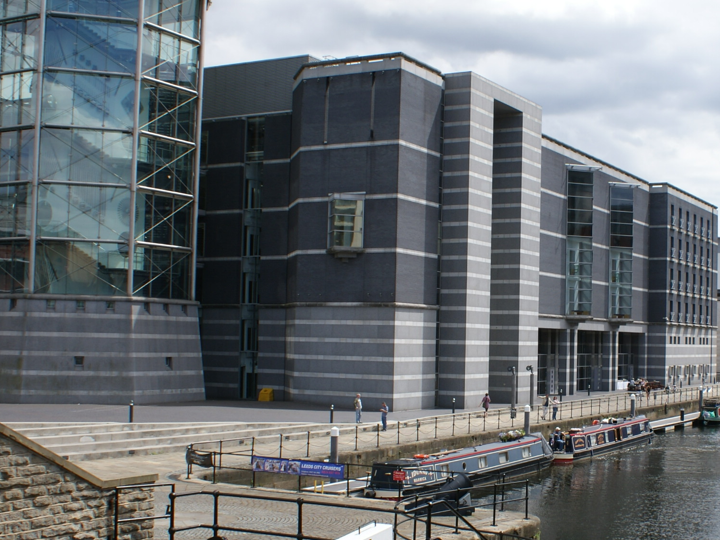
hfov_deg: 37.5
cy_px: 295
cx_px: 510
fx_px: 1040
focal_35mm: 50
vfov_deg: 29.1
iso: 100
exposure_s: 1/160
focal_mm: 18
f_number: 10
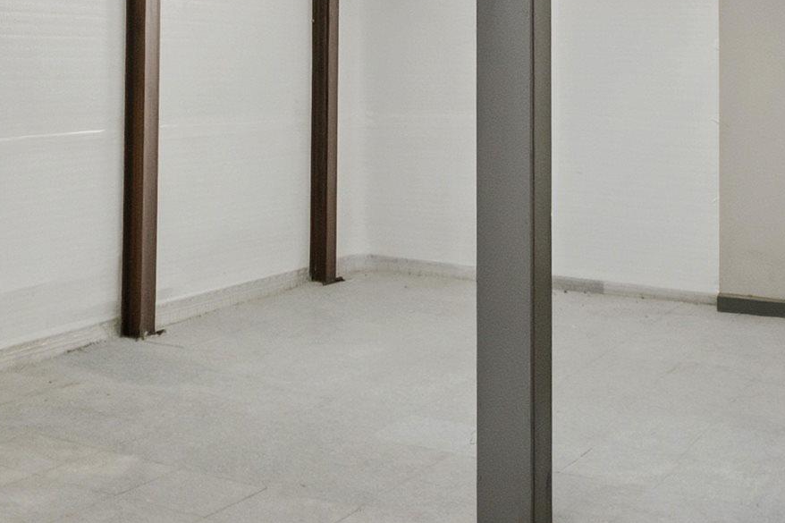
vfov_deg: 23.7
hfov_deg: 35.3
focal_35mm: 56
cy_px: 73
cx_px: 265
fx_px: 1221
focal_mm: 10.8
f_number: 8
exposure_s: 2
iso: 800
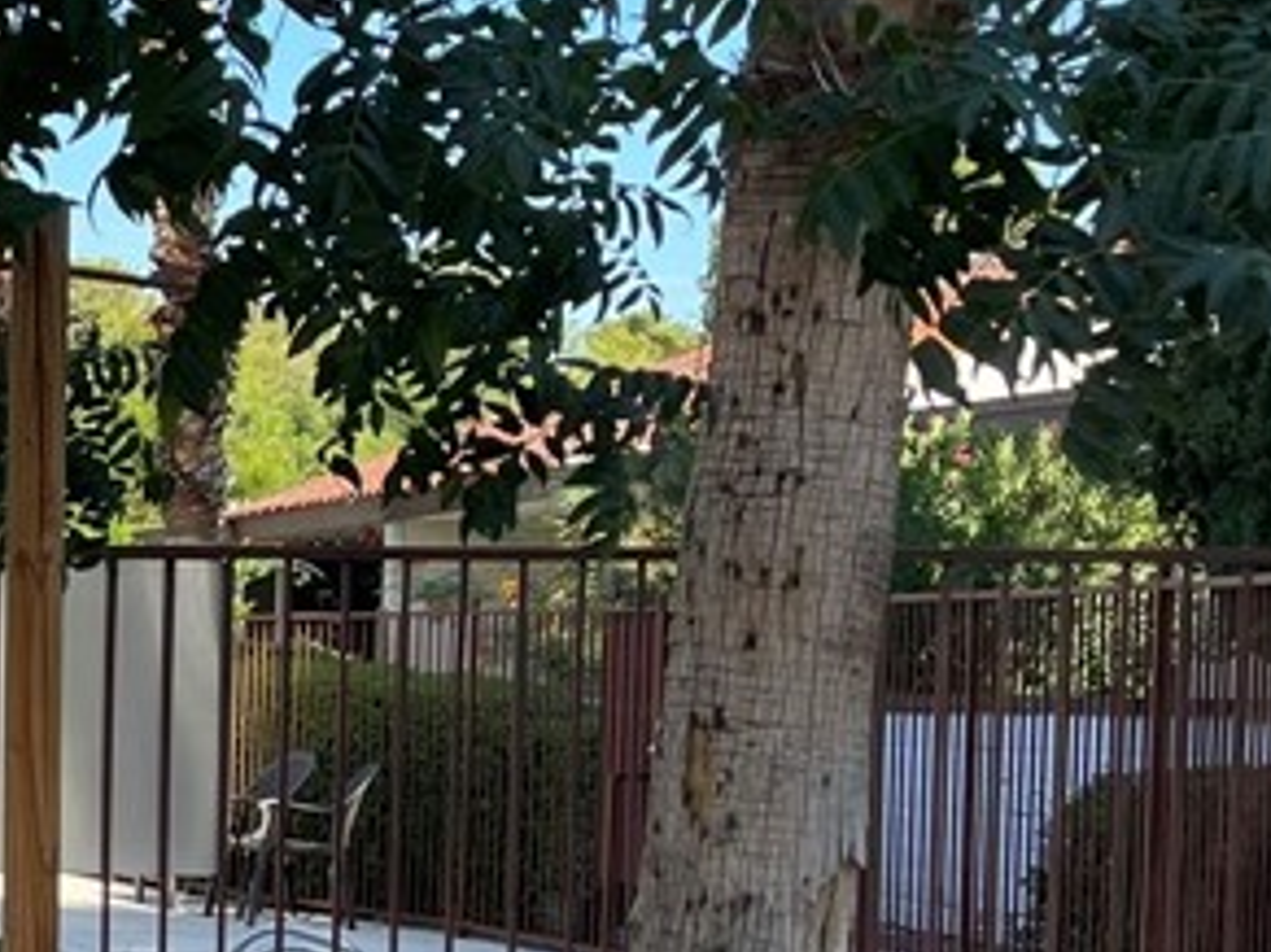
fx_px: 3230
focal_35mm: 88
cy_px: 908
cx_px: -839
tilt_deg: -3.6
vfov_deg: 16.5
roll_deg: -0.6
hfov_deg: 18.6
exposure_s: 1/807
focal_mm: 5.1
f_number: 1.6
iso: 32
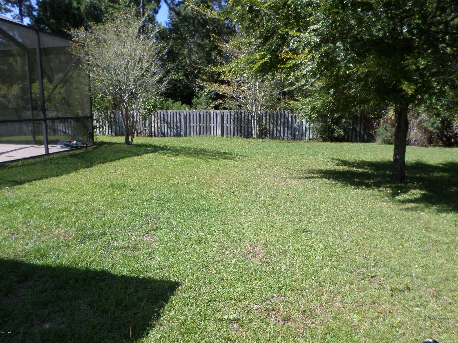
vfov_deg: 54.9
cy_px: 172
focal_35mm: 25
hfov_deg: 69.4
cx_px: 229
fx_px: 331
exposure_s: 1/1000
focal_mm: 4.5
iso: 80
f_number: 2.5
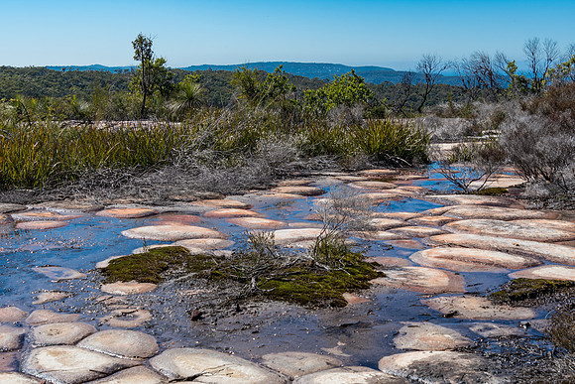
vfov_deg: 27.8
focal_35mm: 49
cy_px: 192
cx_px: 288
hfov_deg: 40.7
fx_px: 775
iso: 80
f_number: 8
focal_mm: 32
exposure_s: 1/200
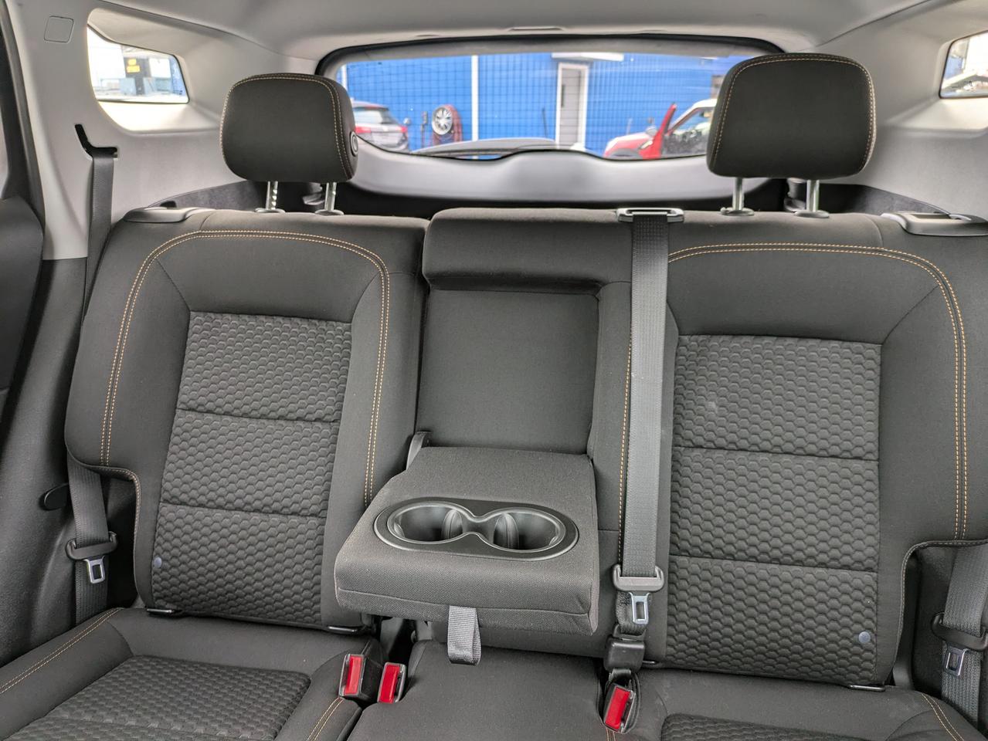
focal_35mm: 25
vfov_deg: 54.9
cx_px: 494
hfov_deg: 69.4
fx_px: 714
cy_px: 370
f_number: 1.89
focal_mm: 5.43
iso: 58
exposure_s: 1/50
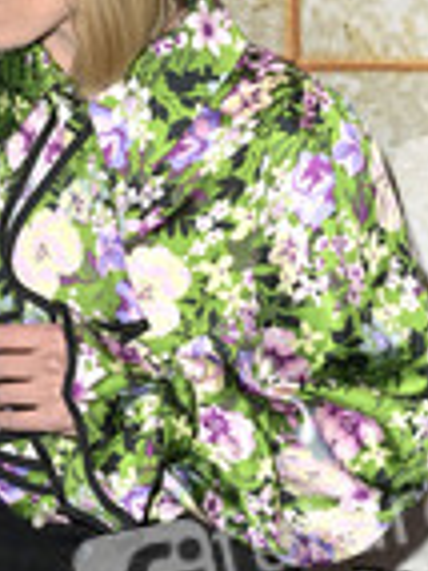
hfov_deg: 10.4
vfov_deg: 14.1
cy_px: 379
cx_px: -84
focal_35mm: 140
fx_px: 2311
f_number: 5.6
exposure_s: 1/250
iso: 500
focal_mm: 52
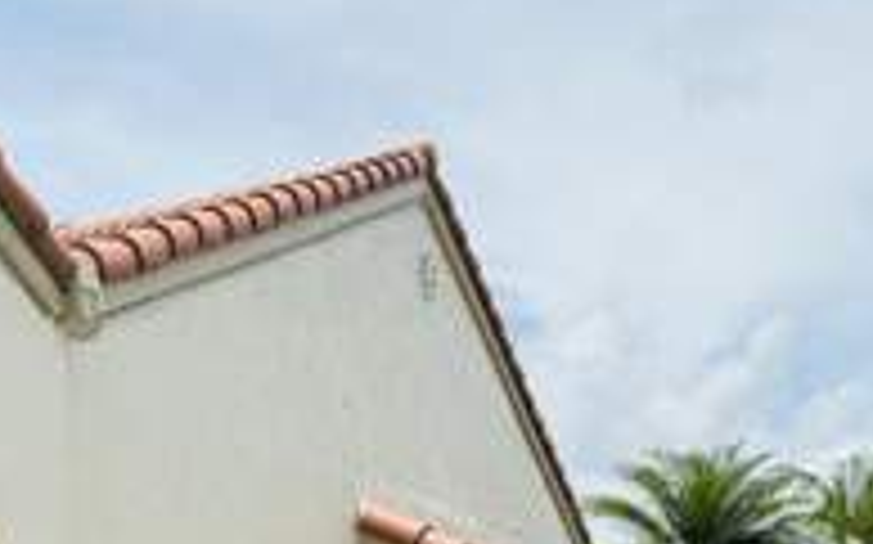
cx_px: 270
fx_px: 1498
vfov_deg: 18.8
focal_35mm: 63
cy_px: 749
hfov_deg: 32.1
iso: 80
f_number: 1.78
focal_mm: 6.86
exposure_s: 1/6623
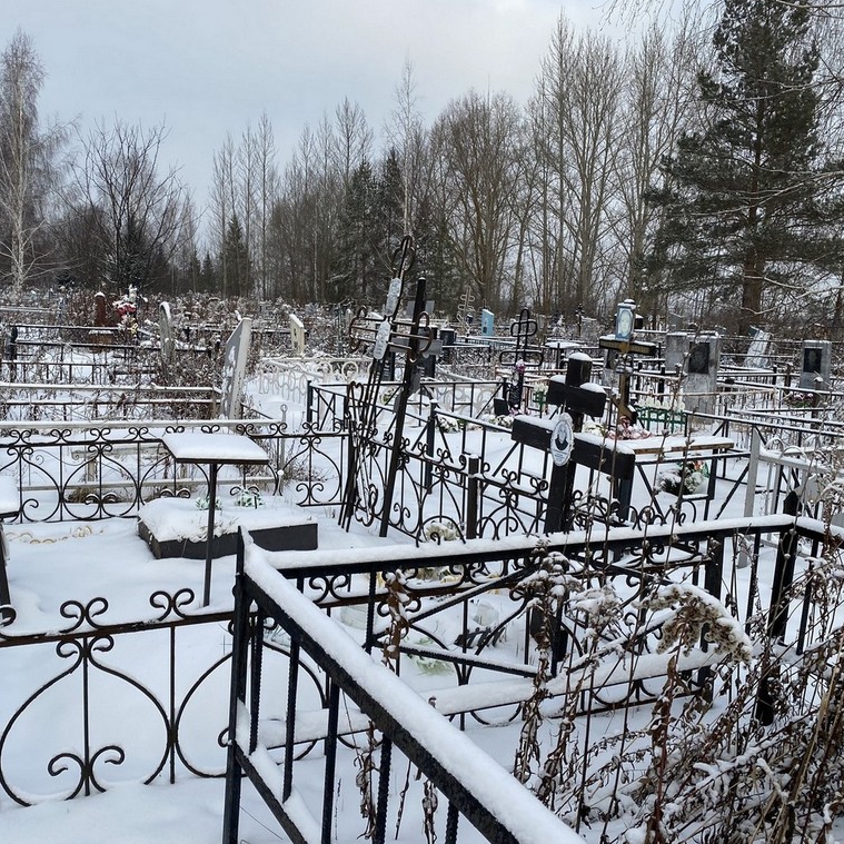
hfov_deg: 51.8
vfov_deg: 52.5
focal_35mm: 31
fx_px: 855
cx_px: 304
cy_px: 419
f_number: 1.8
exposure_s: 1/1779
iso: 32
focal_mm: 4.25
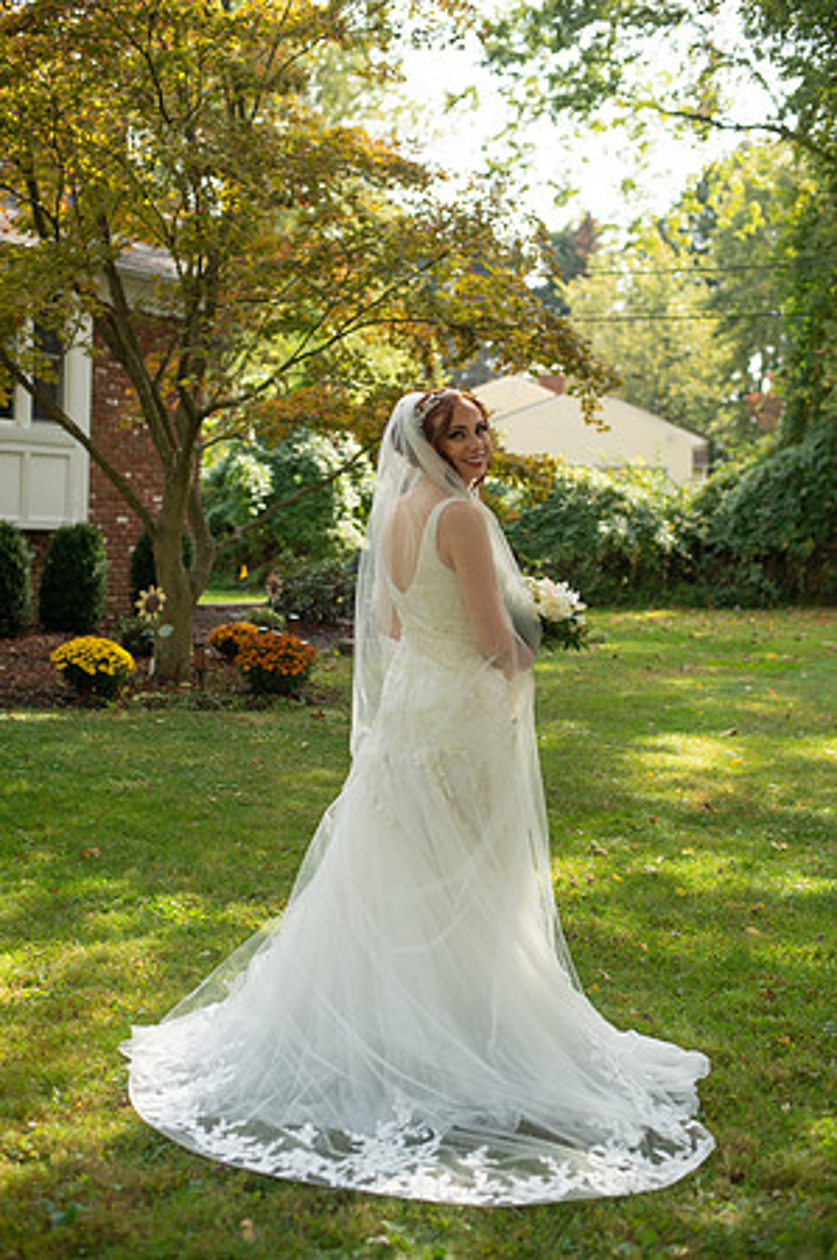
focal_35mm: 50
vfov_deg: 39.6
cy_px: 630
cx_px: 418
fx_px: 1748
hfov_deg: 26.9
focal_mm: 50
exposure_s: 1/1600
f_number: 3.2
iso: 320
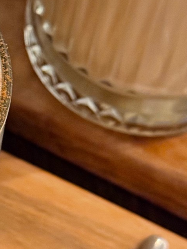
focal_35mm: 151
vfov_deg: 13.0
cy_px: 63
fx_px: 1088
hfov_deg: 9.7
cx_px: -15
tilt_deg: -54.8
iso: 500
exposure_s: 1/33
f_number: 1.78
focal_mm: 6.76
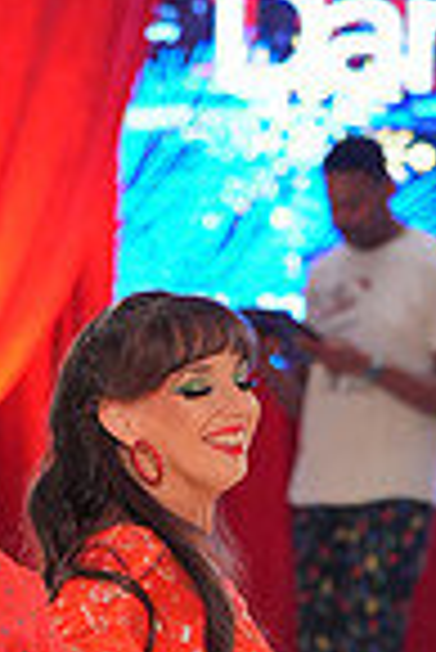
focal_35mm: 324
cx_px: -70
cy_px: 1025
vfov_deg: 6.3
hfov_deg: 4.2
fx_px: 5872
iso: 3200
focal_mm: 81
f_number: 3.2
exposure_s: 1/400
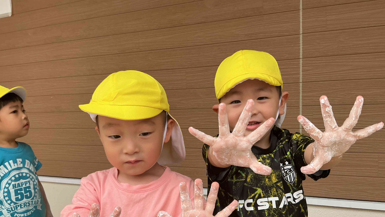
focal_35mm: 32
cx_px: 194
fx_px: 327
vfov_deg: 36.4
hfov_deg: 61.0
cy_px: 138
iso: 25
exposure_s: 1/457
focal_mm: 3
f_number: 1.8
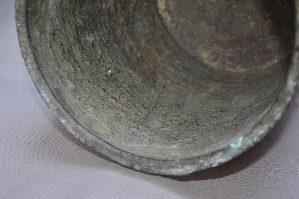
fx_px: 685
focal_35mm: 82
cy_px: 100
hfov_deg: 24.6
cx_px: 150
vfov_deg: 16.6
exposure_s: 1/60
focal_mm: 55
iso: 1000
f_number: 5.6
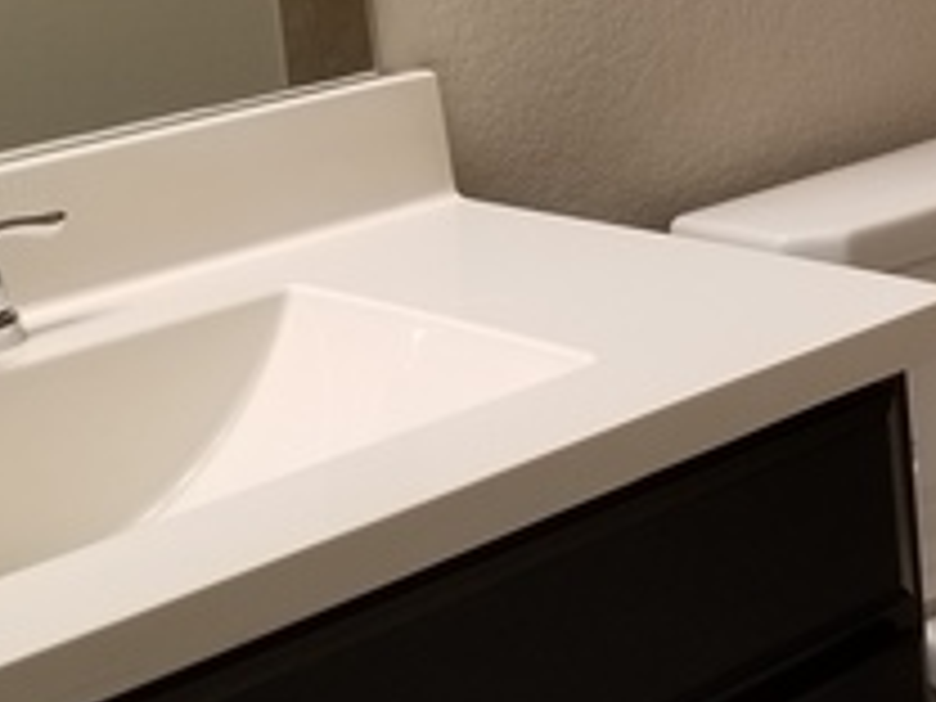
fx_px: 2163
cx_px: 968
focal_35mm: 80
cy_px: 81
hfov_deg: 23.3
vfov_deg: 18.2
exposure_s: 1/60
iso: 100
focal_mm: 4.3
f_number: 1.7
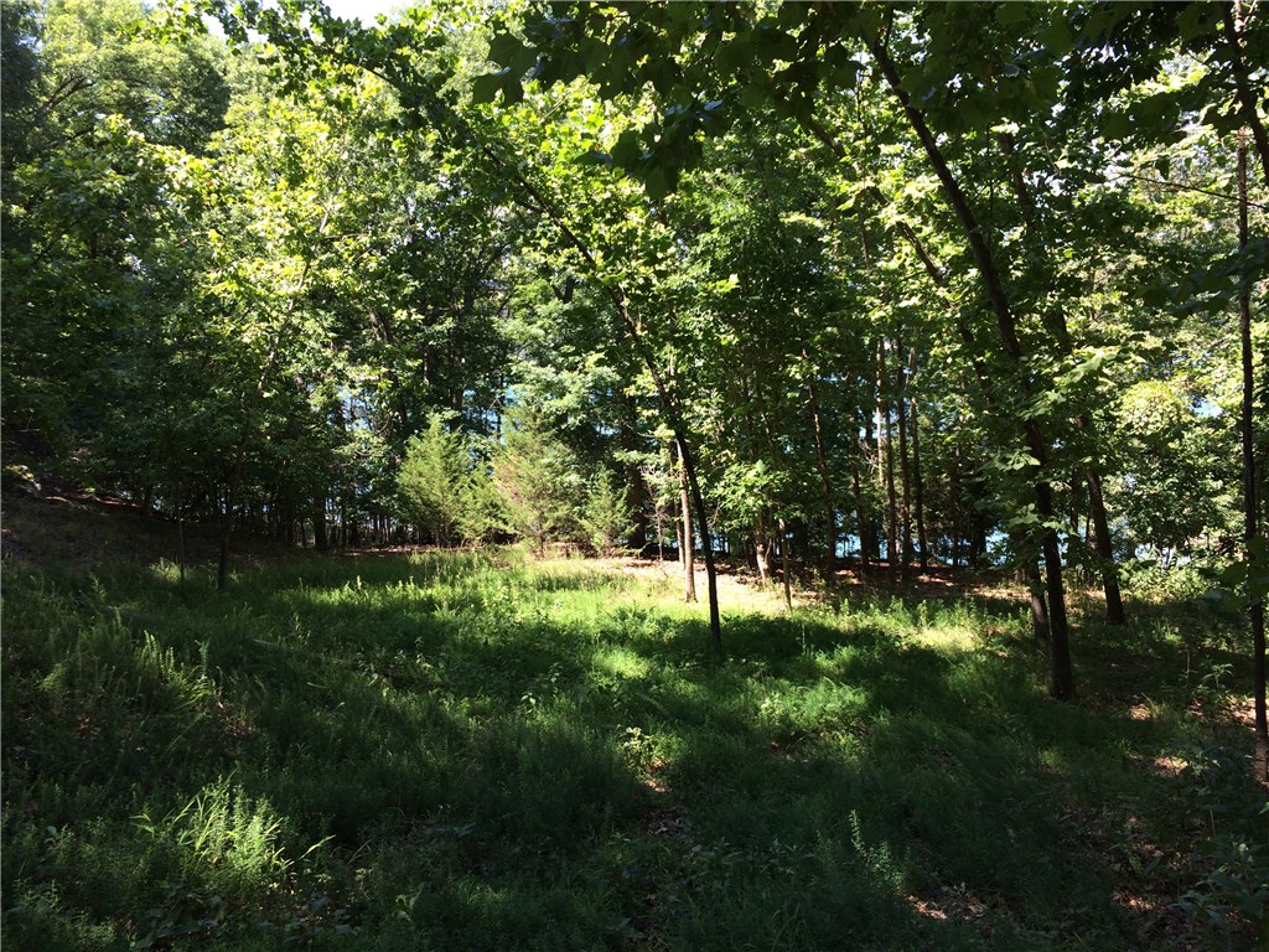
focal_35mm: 30
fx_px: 1100
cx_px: 634
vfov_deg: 46.8
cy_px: 476
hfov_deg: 60.0
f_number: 2.2
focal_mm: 4.12
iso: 32
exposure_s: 1/285
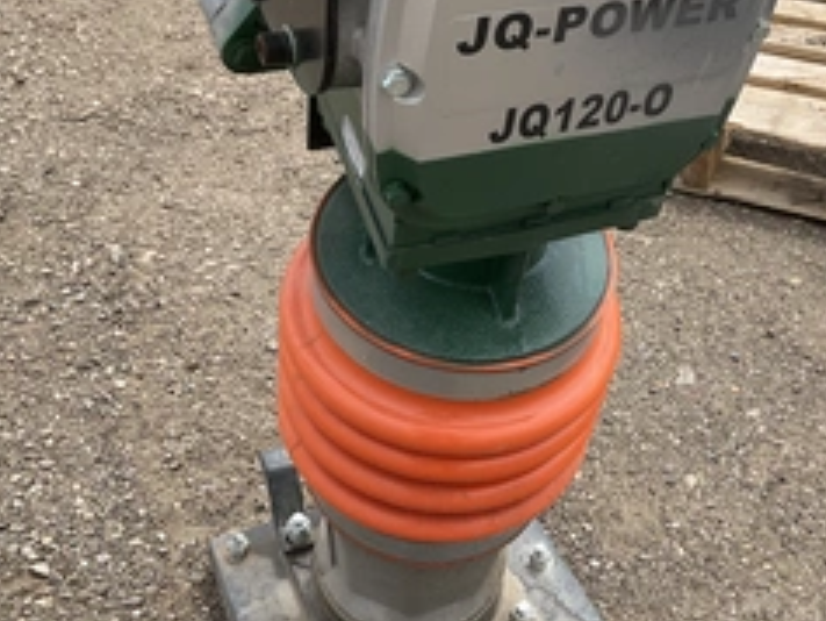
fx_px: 1170
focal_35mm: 49
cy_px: 255
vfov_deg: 29.6
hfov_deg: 38.5
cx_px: 537
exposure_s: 1/1144
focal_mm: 3
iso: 25
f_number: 1.8
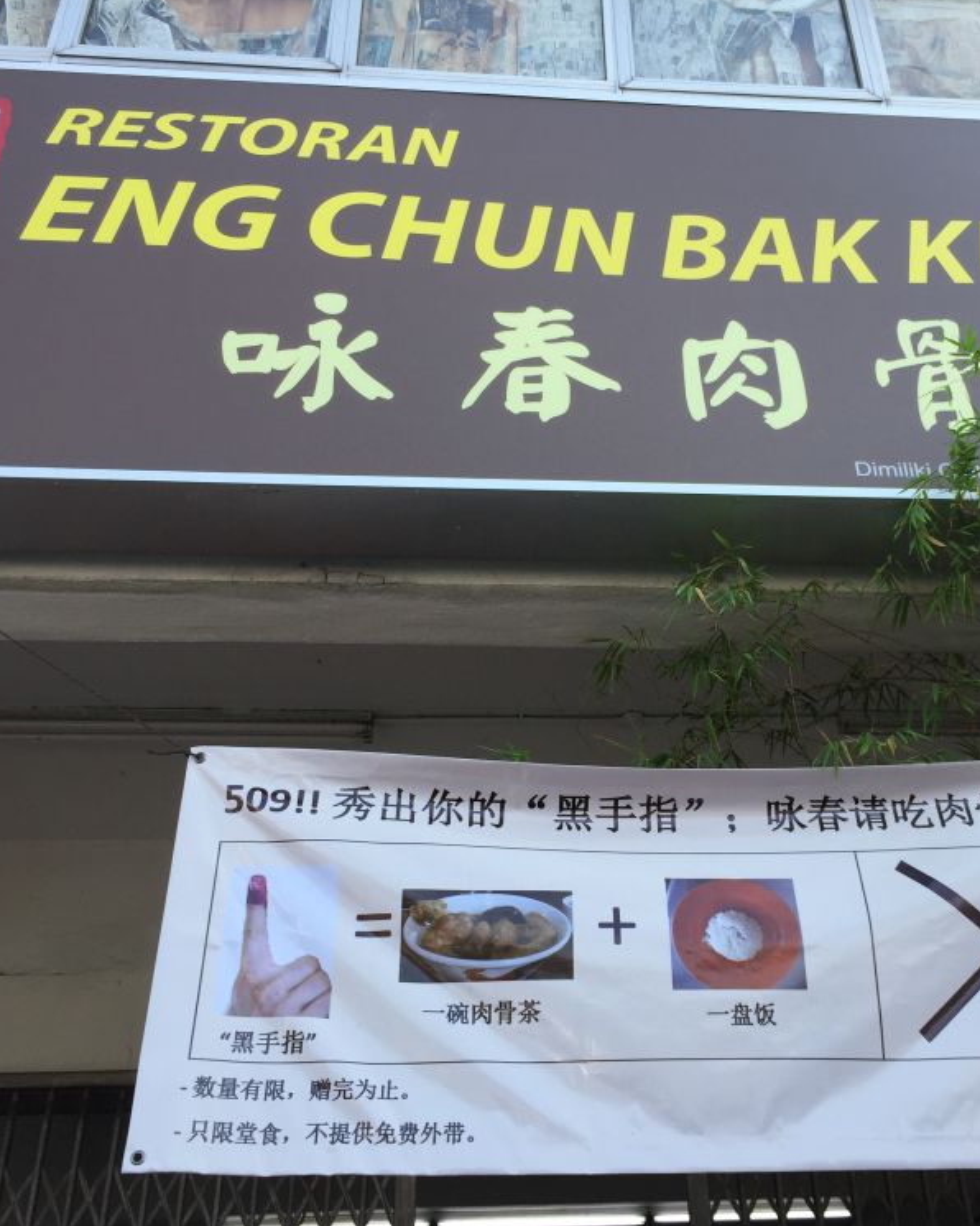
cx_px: 625
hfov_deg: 38.9
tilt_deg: +33.6
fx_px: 1378
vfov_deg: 47.9
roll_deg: +1.4
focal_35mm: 38
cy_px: 612
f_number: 2.2
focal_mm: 4.15
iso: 32
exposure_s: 1/444
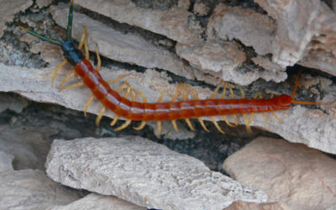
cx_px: 167
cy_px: 90
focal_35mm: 152
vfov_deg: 8.6
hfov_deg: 13.8
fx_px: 1391
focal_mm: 29.7
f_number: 4
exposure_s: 1/80
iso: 80
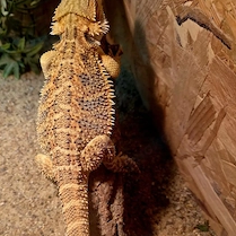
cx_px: 96
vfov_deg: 42.3
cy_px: 155
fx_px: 301
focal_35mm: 39
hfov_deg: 42.7
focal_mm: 5.4
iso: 50
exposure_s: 1/100
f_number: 1.8
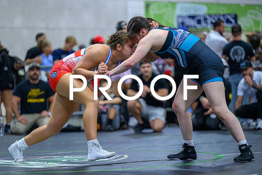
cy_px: 85
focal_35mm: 154
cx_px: 124
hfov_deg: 13.4
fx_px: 1118
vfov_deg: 8.9
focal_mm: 145
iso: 14400
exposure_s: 1/800
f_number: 2.8
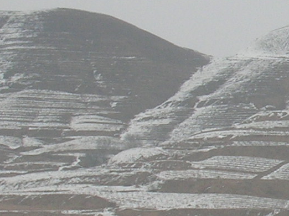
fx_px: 2612
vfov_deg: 4.7
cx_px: 632
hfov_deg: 6.1
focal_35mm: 313
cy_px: 92
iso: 50
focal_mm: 10.4
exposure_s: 1/270
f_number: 6.1
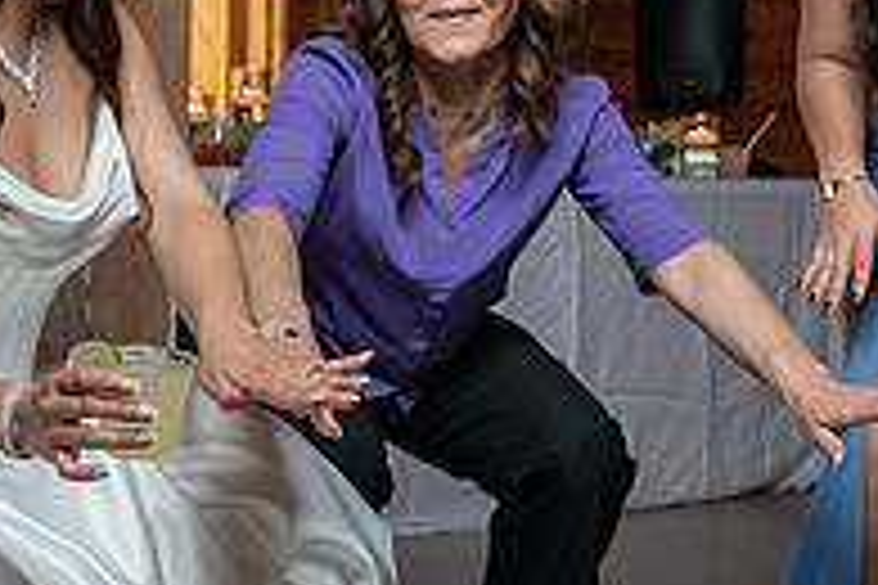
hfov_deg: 21.2
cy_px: 331
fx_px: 2341
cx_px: 352
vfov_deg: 14.2
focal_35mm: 96
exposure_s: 1/200
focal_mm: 28
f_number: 4
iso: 2000
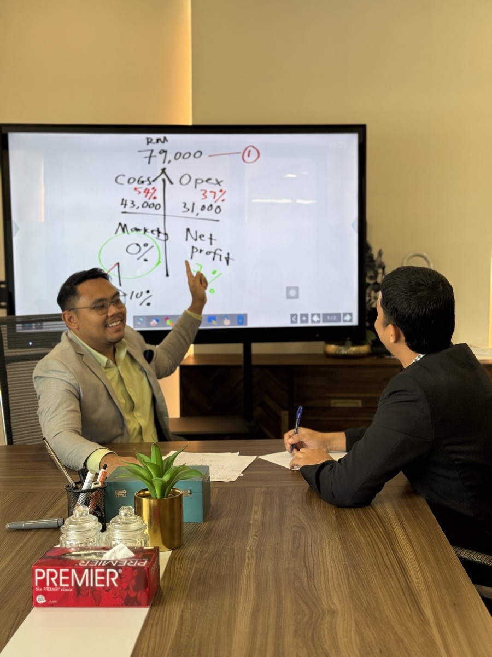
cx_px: 246
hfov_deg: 30.3
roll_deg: -0.7
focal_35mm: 48
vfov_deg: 39.7
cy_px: 328
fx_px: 910
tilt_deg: -4.2
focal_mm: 6.76
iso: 100
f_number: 1.78
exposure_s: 1/94
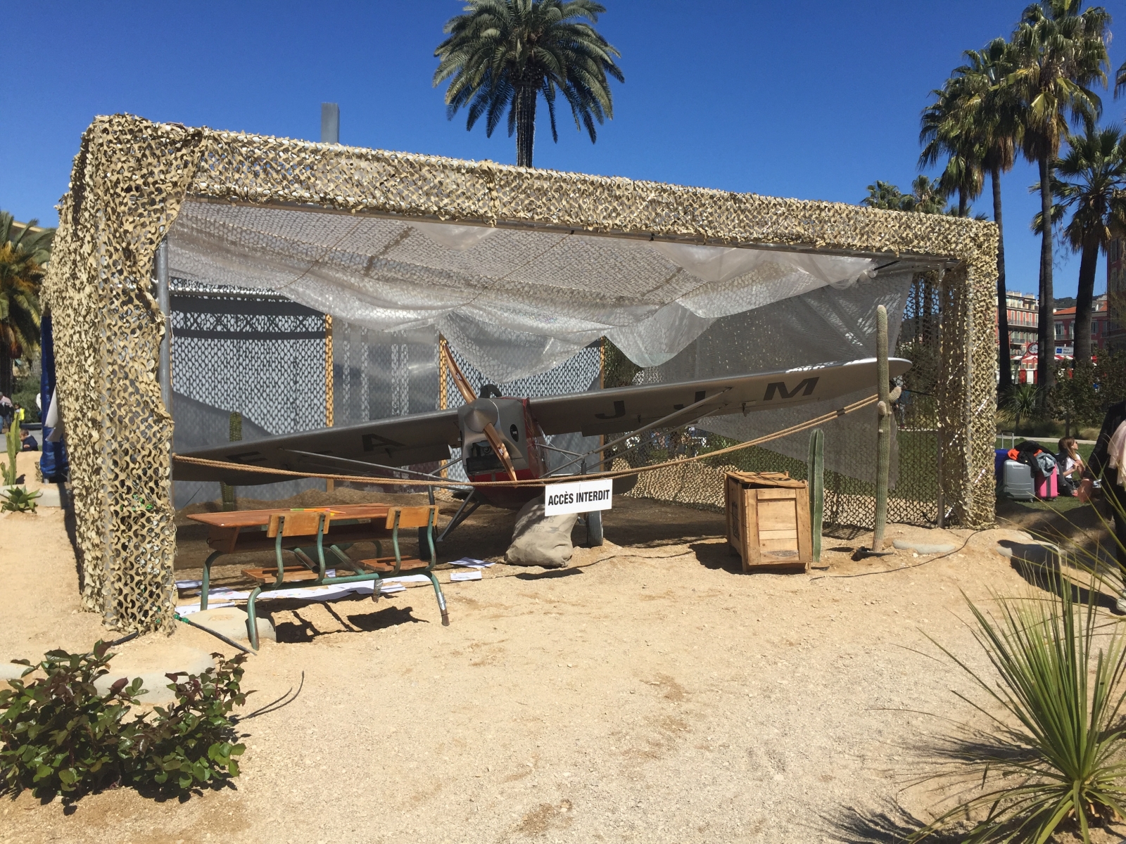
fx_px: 943
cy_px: 422
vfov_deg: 48.2
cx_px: 563
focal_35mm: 29
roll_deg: -0.5
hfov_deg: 61.7
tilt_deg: -1.7
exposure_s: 1/3049
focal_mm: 4.15
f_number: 2.2
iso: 32
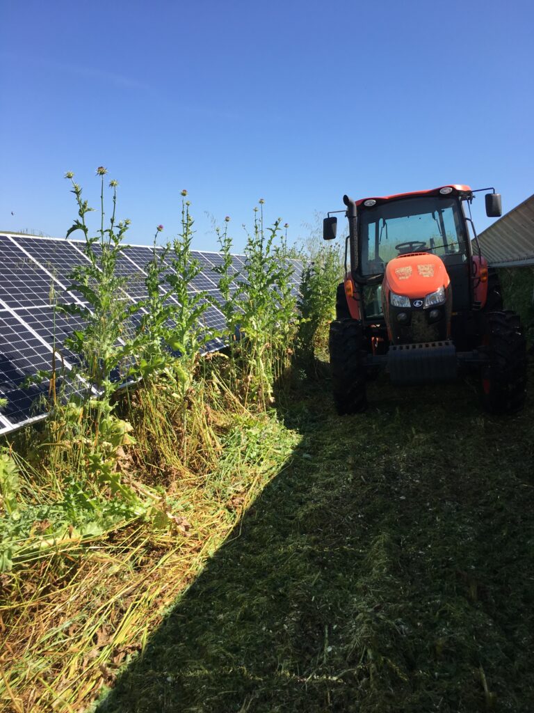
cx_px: 267
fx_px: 596
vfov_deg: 61.7
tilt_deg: -7.3
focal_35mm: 29
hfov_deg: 48.2
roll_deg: -3.3
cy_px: 356
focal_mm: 4.15
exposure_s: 1/1012
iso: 25
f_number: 2.2
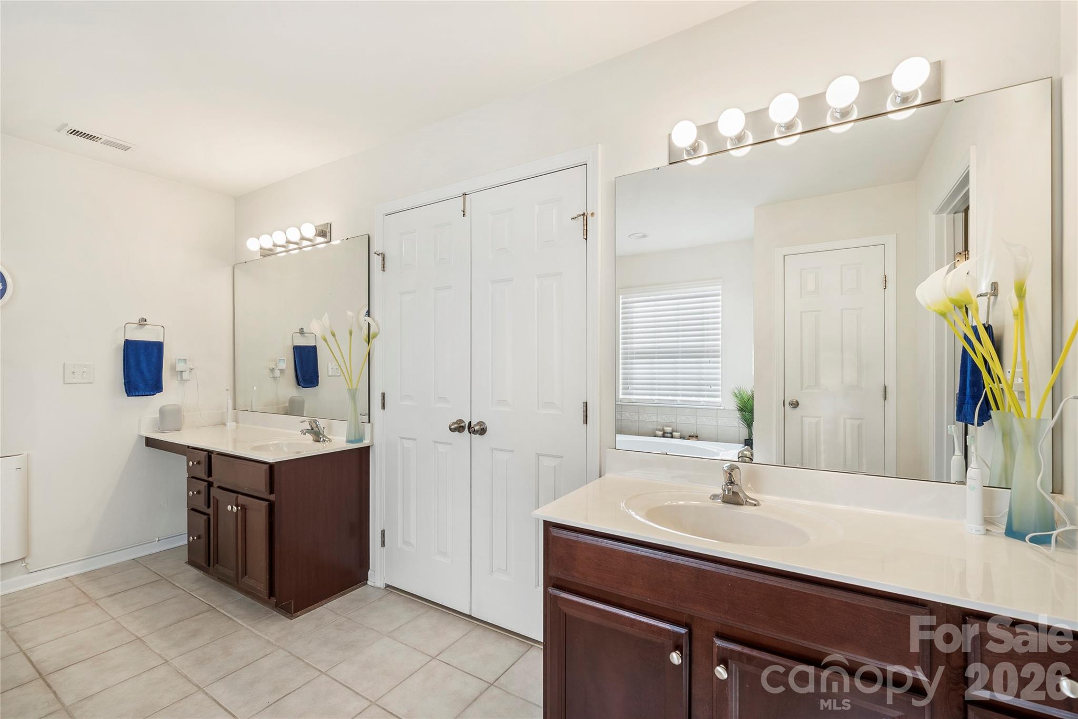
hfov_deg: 100.4
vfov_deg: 77.4
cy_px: 360
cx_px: 539
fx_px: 449
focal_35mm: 15
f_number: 10
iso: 100
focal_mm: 15
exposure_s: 1/2
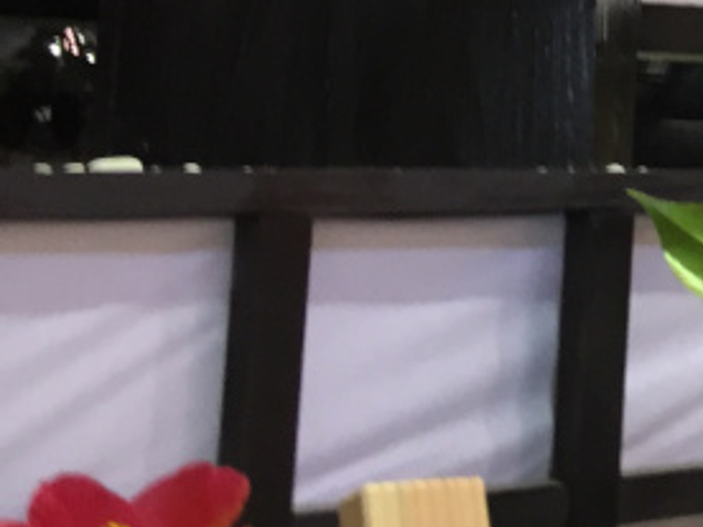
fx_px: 2132
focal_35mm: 105
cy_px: -43
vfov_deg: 13.8
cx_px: 1268
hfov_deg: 15.9
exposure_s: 1/33
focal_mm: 4.15
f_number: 2.2
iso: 100
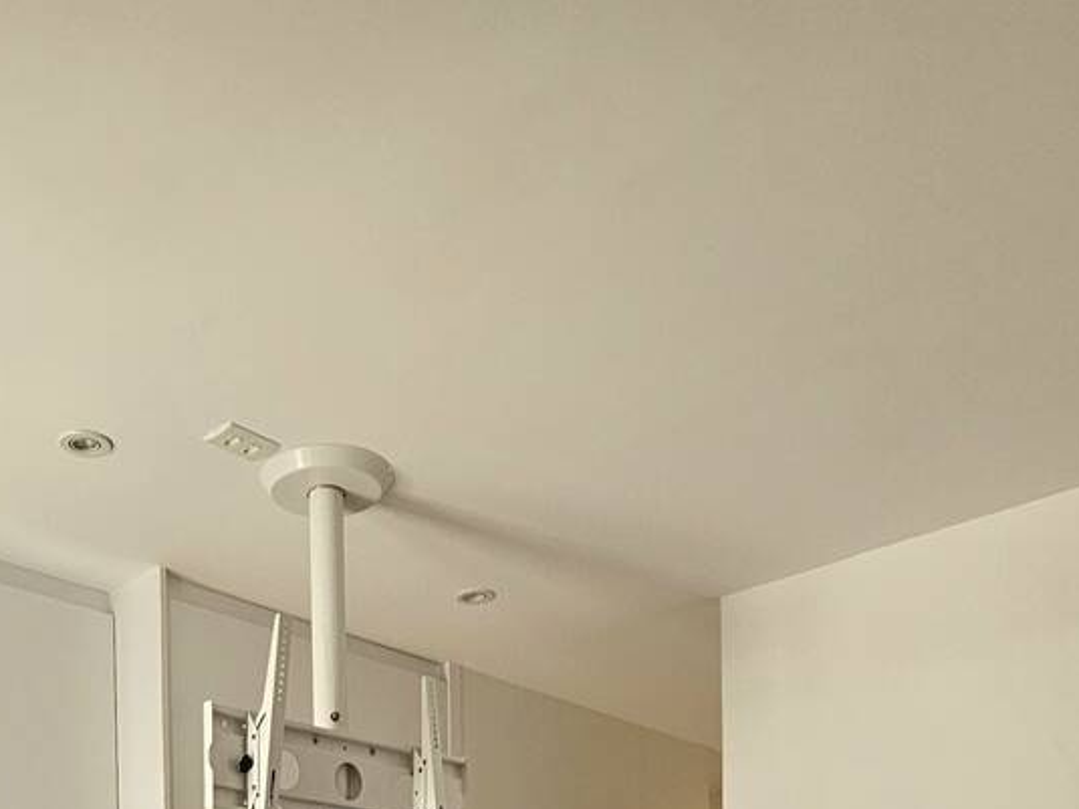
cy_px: 1087
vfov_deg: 30.6
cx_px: 333
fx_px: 1091
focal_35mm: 35
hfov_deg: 51.3
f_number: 2.2
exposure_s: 1/77.5
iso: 64
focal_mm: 2.2
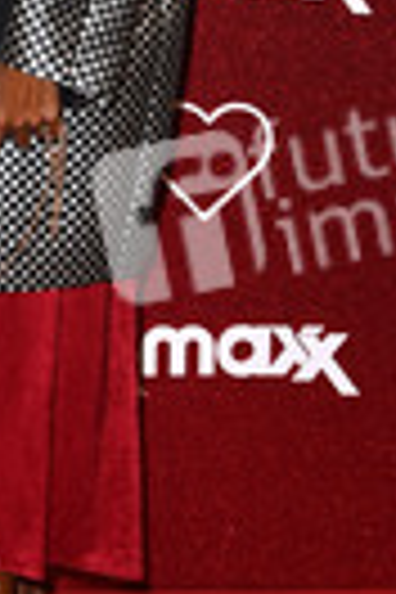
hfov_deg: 8.9
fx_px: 2508
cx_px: -86
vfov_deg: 13.3
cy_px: -27
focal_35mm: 152
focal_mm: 50
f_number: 5.6
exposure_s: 1/250
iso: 640
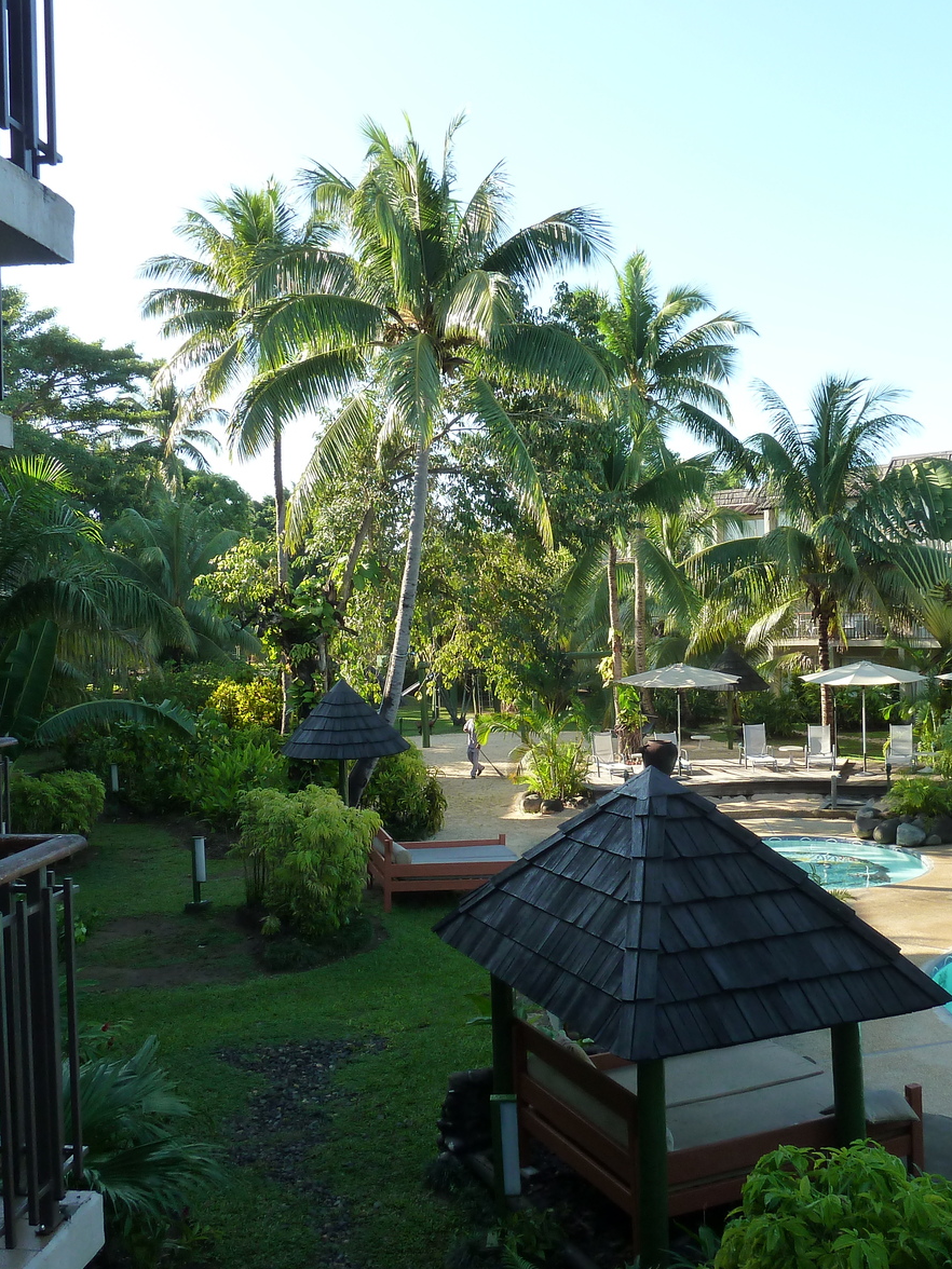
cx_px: 516
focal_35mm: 34
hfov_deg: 41.8
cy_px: 645
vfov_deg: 54.0
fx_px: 1247
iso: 125
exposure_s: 1/160
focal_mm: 4.1
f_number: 4
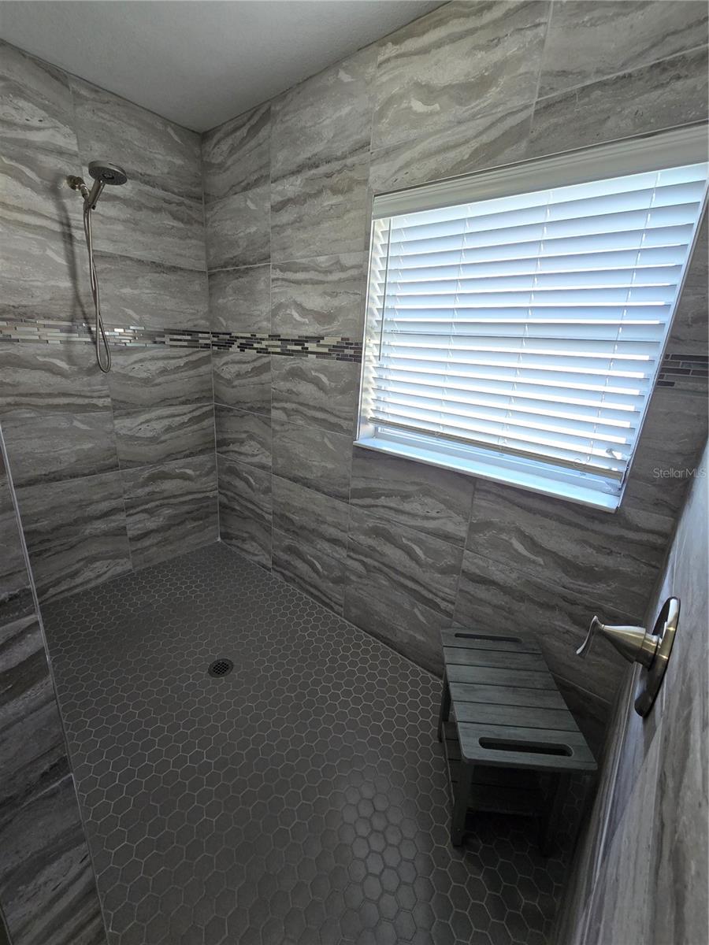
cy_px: 472
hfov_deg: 89.9
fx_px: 355
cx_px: 354
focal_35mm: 13
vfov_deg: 106.2
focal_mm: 2.2
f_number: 2.2
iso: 160
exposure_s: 1/60
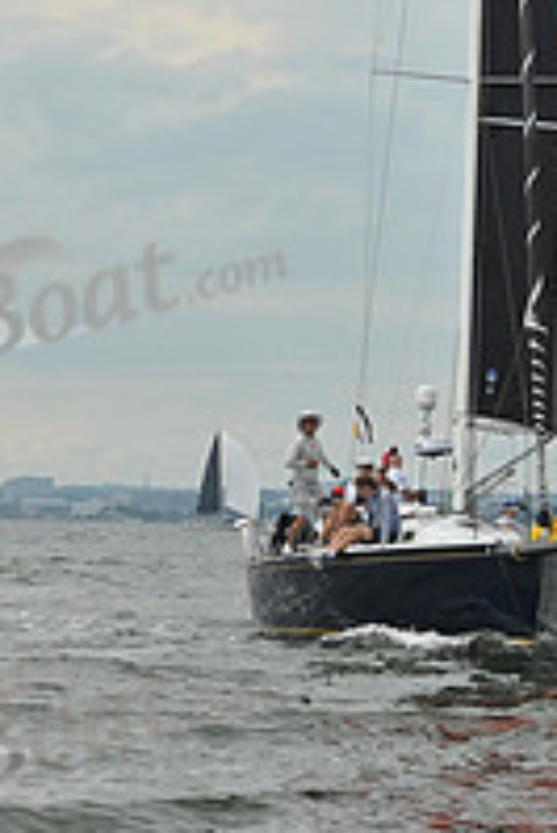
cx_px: 505
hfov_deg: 5.5
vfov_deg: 8.2
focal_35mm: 251
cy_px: 50
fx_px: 5815
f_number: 7.1
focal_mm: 86
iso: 320
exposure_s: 1/1600
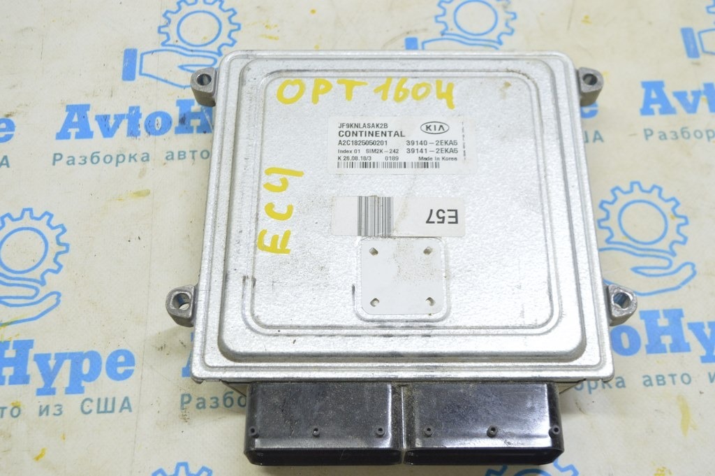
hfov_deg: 46.4
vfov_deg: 31.8
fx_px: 833
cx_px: 358
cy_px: 238
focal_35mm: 42
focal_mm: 28
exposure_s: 1/20
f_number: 5.6
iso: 400
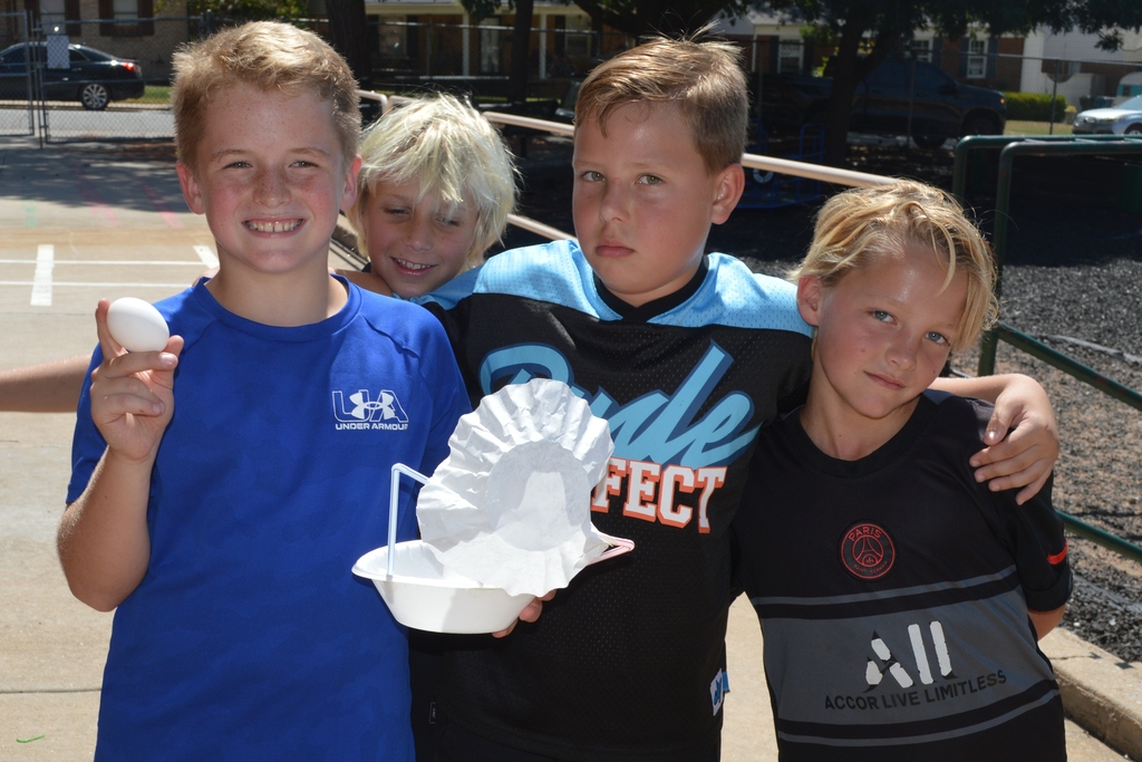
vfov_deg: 36.9
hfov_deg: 53.1
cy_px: 381
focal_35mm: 36
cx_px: 571
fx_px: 1142
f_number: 9
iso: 100
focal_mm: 24
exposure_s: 1/200
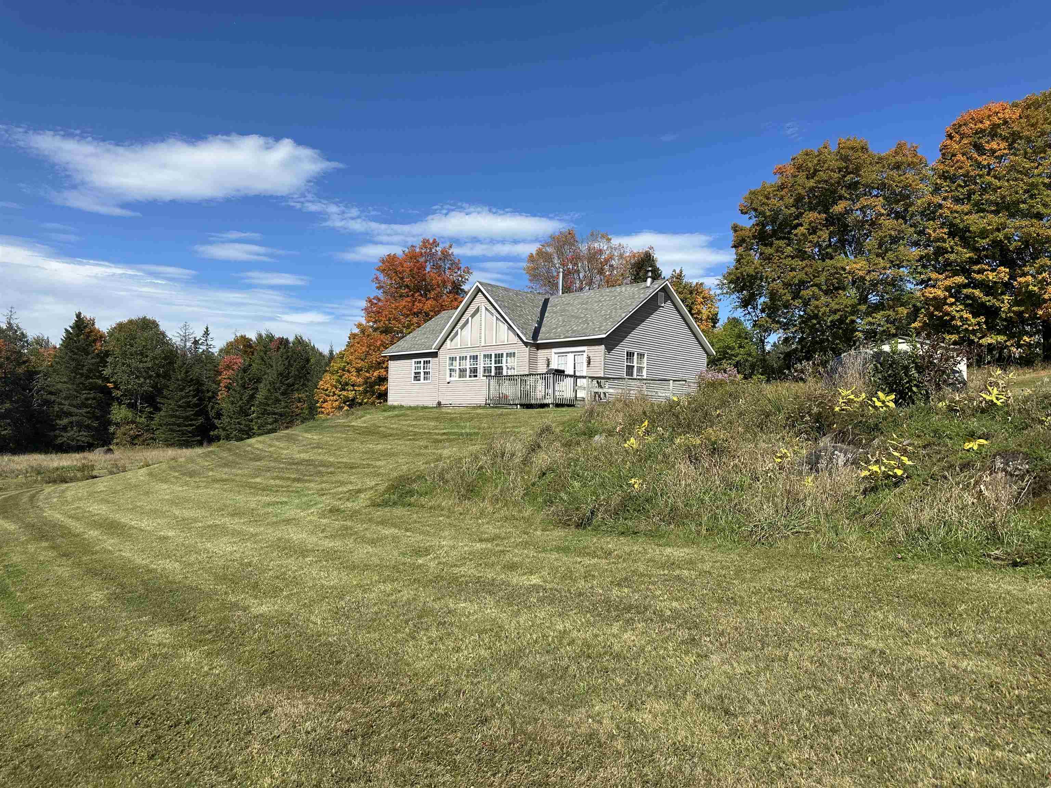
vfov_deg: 56.8
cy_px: 394
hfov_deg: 71.6
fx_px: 729
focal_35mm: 24
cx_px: 526
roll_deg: -1.7
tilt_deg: +2.2
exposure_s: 1/4545
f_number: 1.78
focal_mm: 6.86
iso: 80
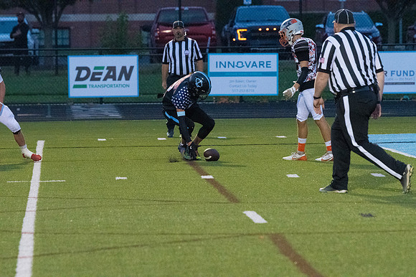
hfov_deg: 6.9
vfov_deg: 4.6
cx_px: 208
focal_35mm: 300
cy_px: 138
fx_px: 3465
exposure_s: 1/1250
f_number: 5
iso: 8000
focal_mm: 200
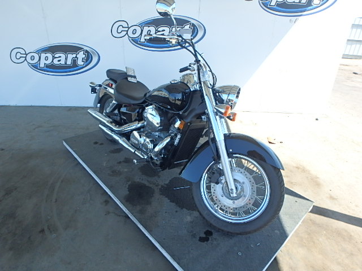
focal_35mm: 21
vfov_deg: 63.4
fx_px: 220
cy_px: 136
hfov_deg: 79.0
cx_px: 181
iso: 125
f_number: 3.5
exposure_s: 1/320
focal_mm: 3.7
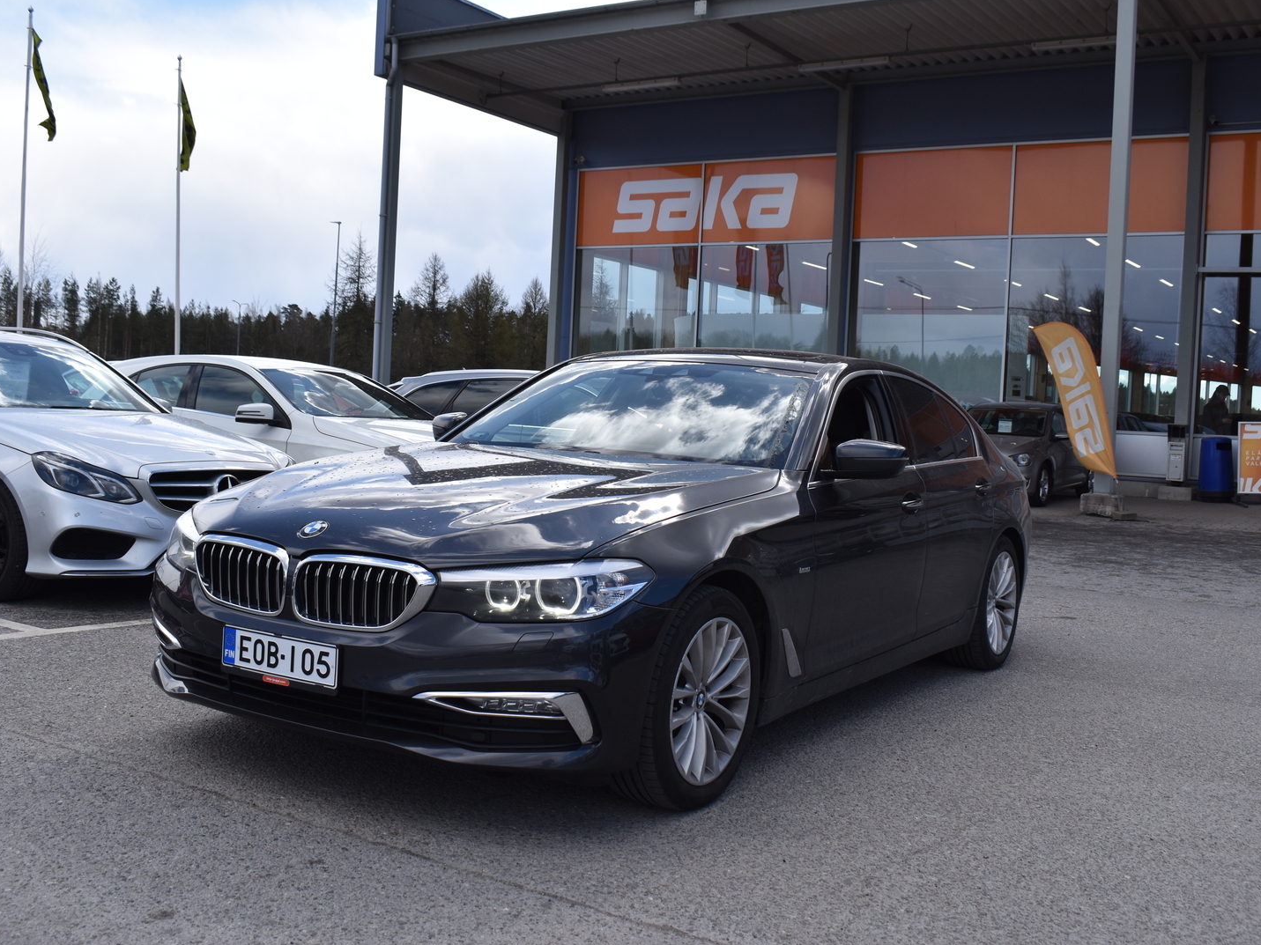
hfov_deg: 49.5
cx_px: 624
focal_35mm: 38
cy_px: 471
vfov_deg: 38.1
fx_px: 1368
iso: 200
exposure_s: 1/500
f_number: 8
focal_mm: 23
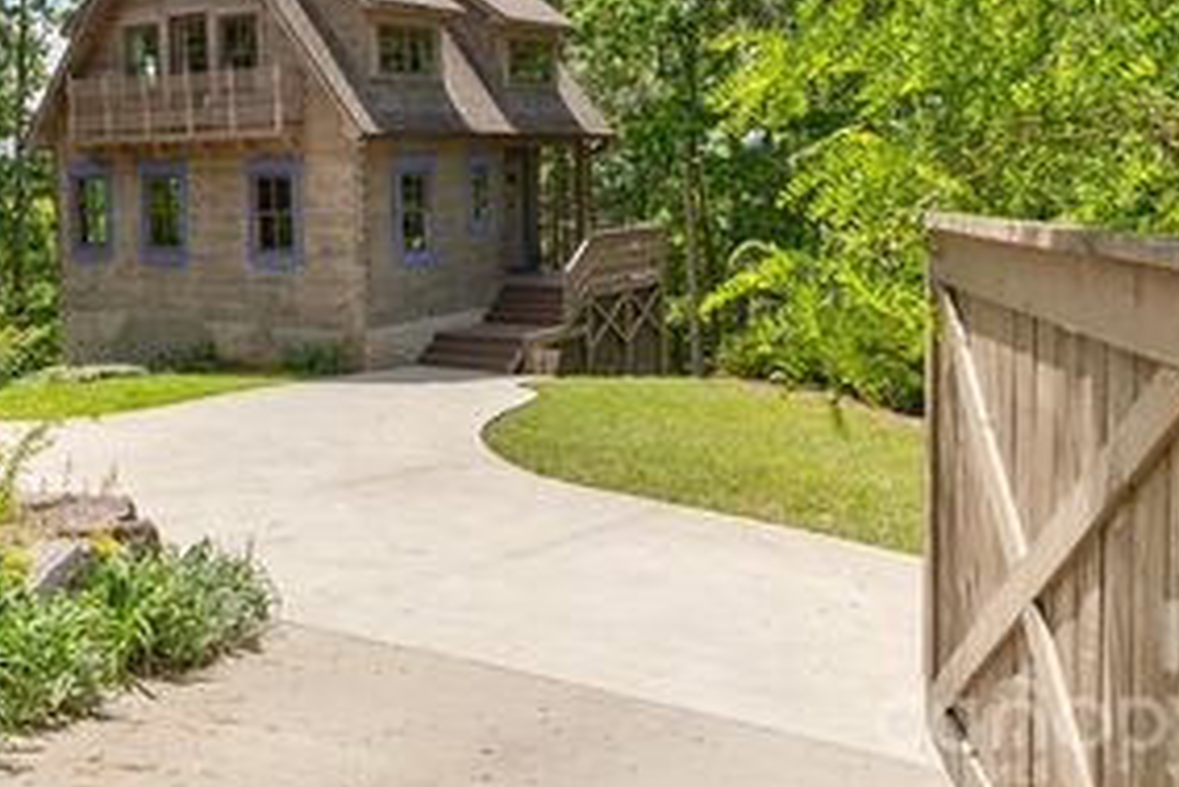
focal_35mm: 30
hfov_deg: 61.1
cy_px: 104
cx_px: 446
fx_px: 983
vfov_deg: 40.9
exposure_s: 1/1250
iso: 320
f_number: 7.1
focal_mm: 17
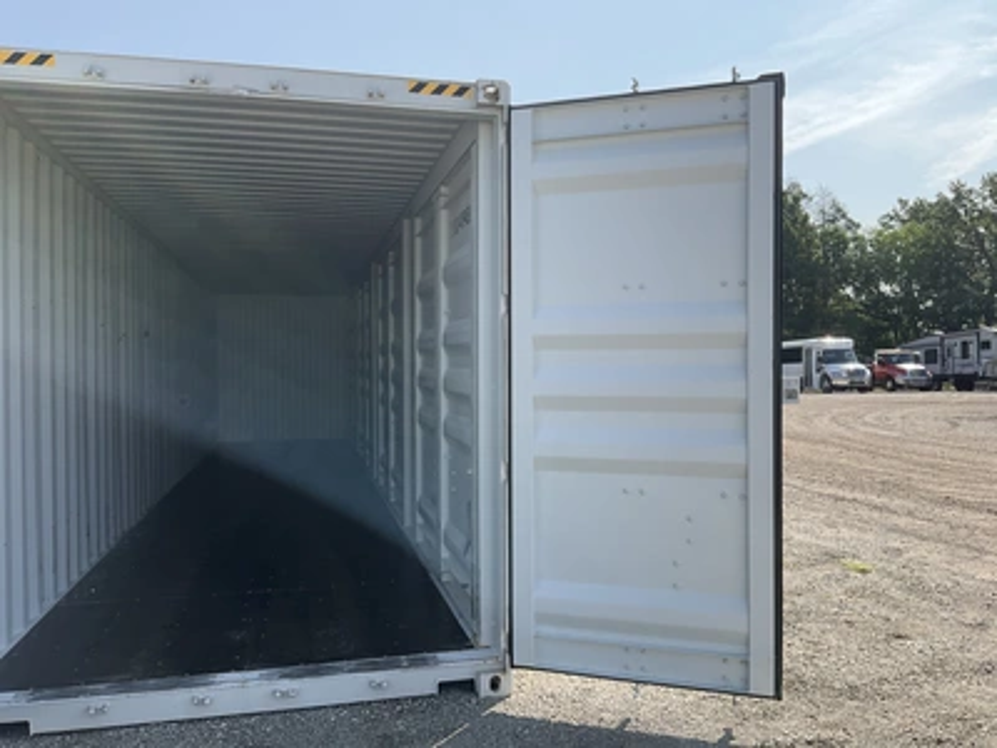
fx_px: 835
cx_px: 498
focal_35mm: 29
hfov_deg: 61.7
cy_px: 374
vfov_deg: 48.2
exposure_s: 1/1121
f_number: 1.8
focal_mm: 3
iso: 25
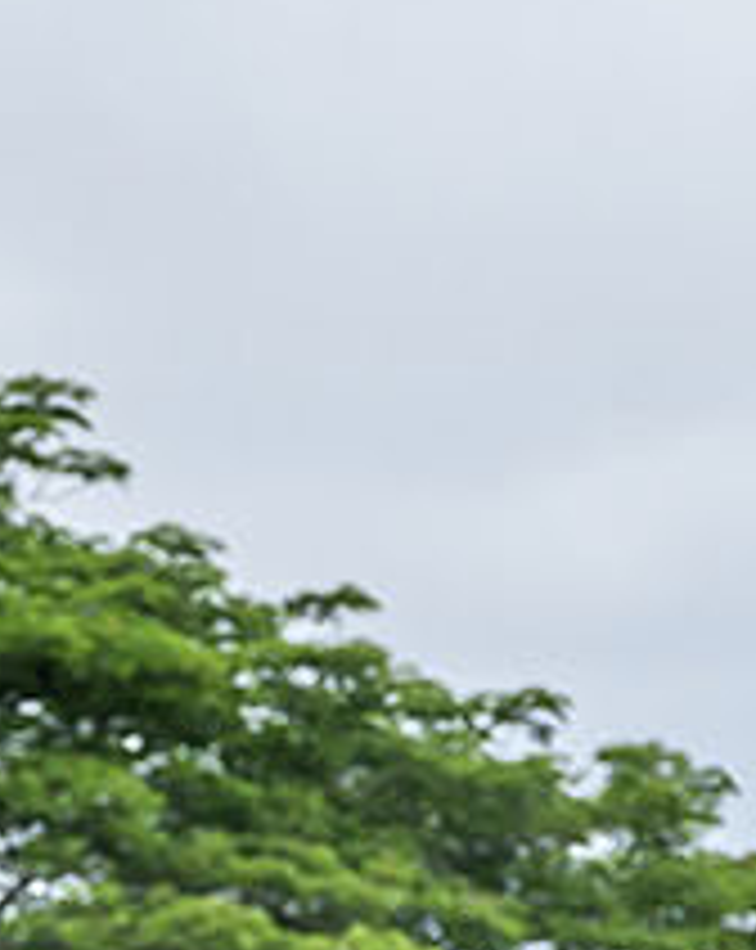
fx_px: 36044
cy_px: 1018
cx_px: 0
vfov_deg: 1.5
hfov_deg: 1.2
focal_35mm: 1285
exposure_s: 1/400
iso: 200
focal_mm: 200
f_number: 10
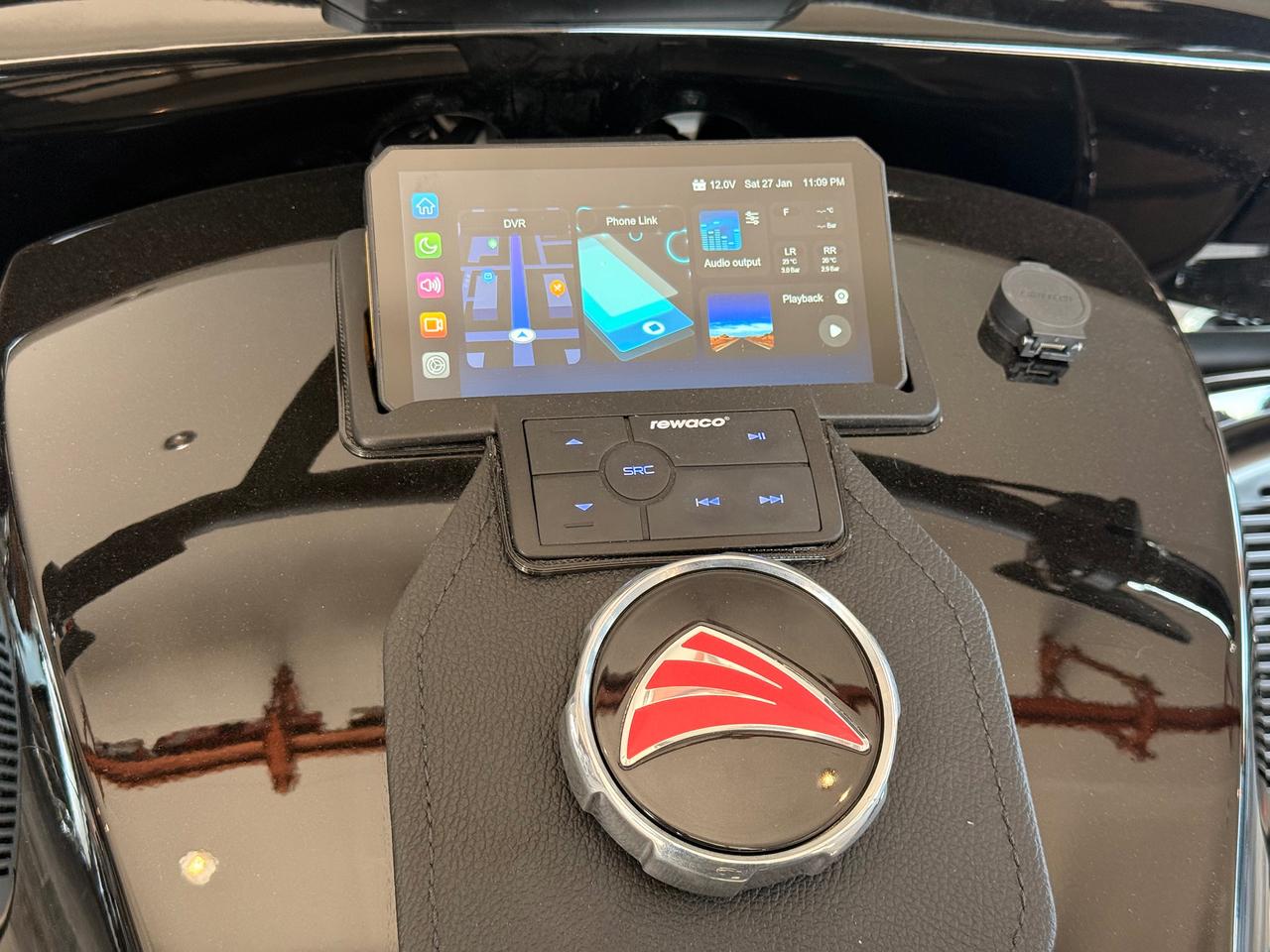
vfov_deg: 30.3
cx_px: 635
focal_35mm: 48
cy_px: 476
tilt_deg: -22.0
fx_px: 1761
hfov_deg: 39.7
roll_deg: -1.1
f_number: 1.78
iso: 200
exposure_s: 1/60
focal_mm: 6.76
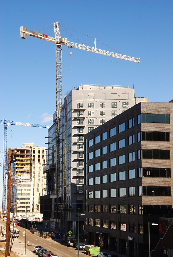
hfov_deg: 17.6
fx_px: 560
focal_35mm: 78
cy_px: 128
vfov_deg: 25.9
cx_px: 86
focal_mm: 52
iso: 140
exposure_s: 1/250
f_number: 10
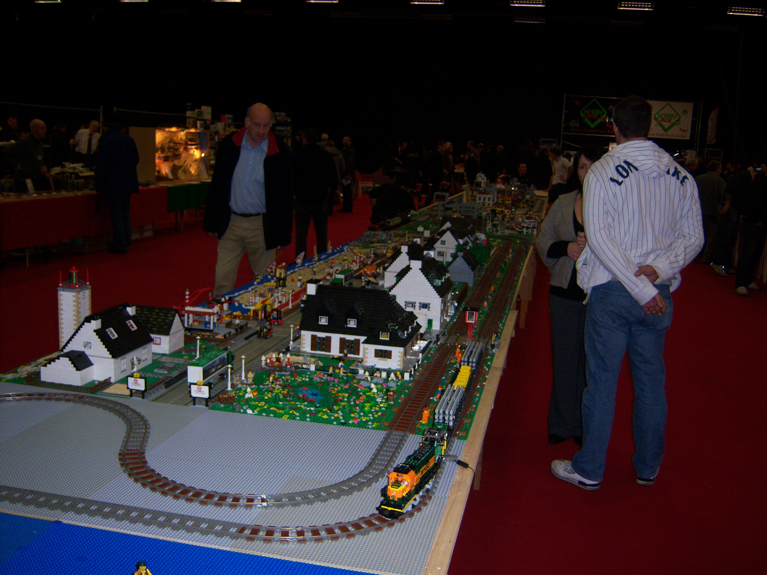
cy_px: 288
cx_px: 384
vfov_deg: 39.7
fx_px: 798
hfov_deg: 51.4
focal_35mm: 36
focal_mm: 7.5
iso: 160
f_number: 2.8
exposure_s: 1/60
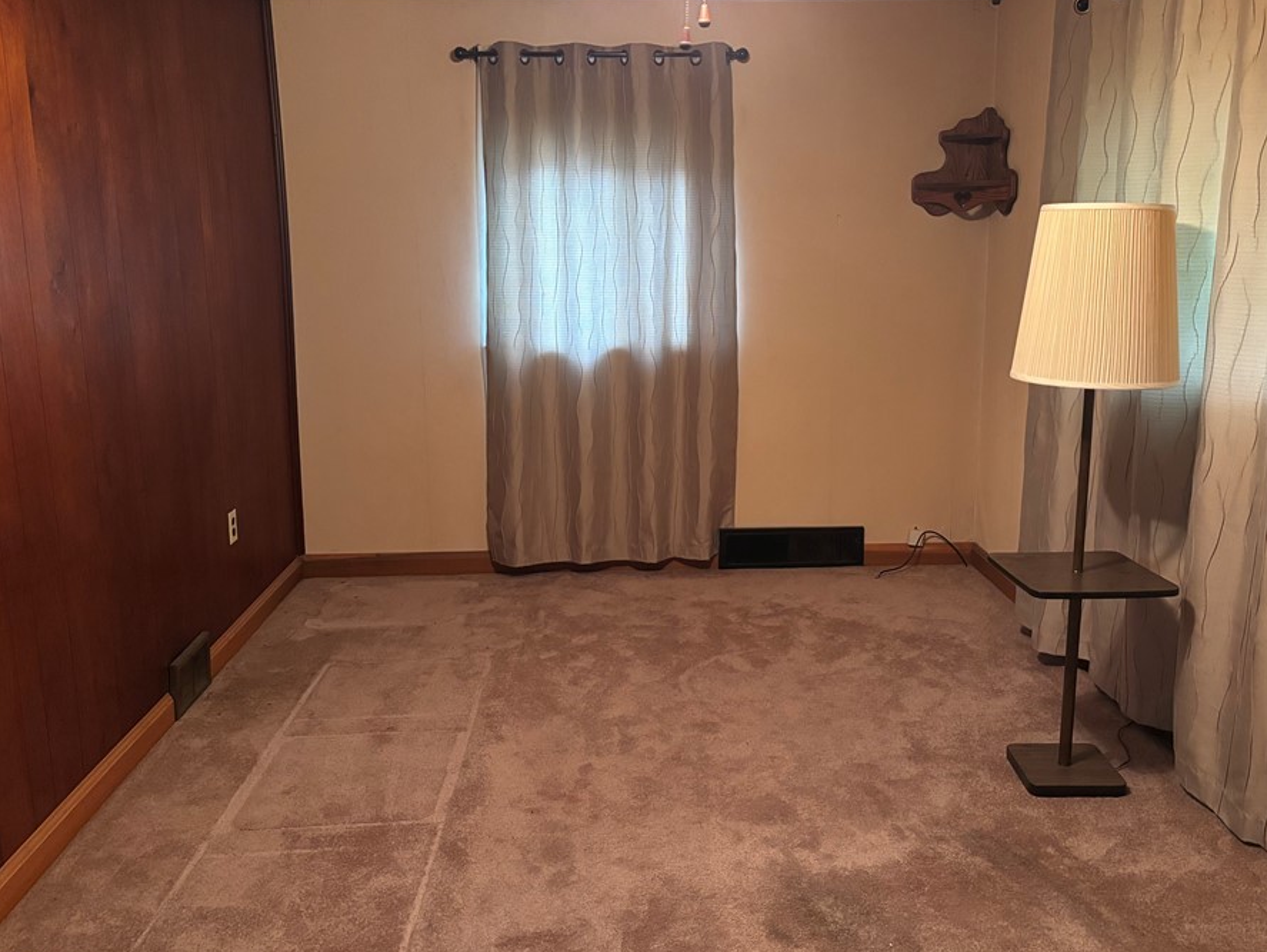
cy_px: 443
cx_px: 684
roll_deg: -0.3
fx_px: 1098
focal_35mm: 30
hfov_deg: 59.9
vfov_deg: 46.8
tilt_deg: -10.5
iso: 500
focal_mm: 5.96
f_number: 1.6
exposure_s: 1/30
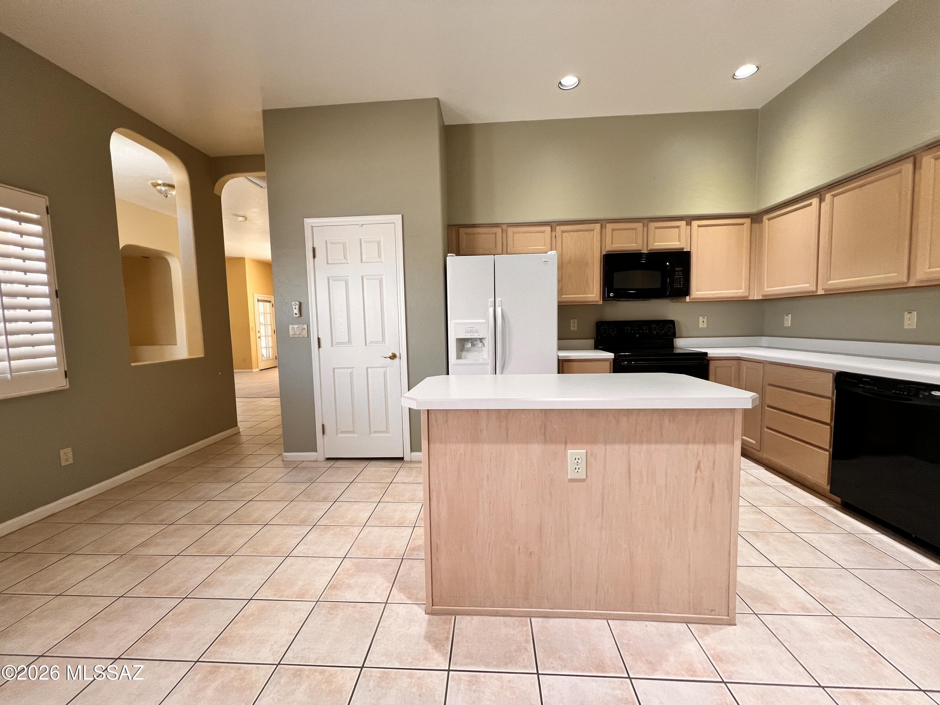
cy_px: 352
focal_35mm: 13
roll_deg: +2.1
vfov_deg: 89.9
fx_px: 353
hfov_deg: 106.2
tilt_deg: -4.7
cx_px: 470
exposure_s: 1/120
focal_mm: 1.57
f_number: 1.8
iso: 125
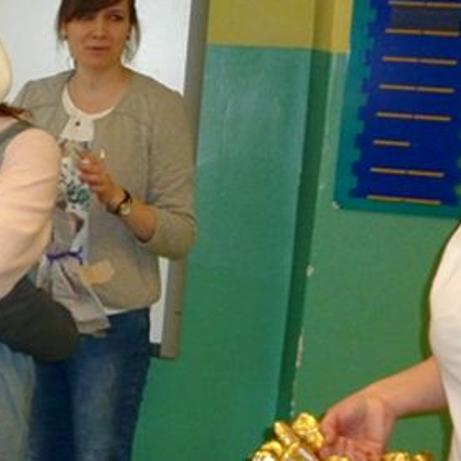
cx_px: -232
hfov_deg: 18.0
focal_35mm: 86
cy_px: 184
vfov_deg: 20.1
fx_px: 1296
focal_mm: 5.7
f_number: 3.5
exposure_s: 1/60
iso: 250
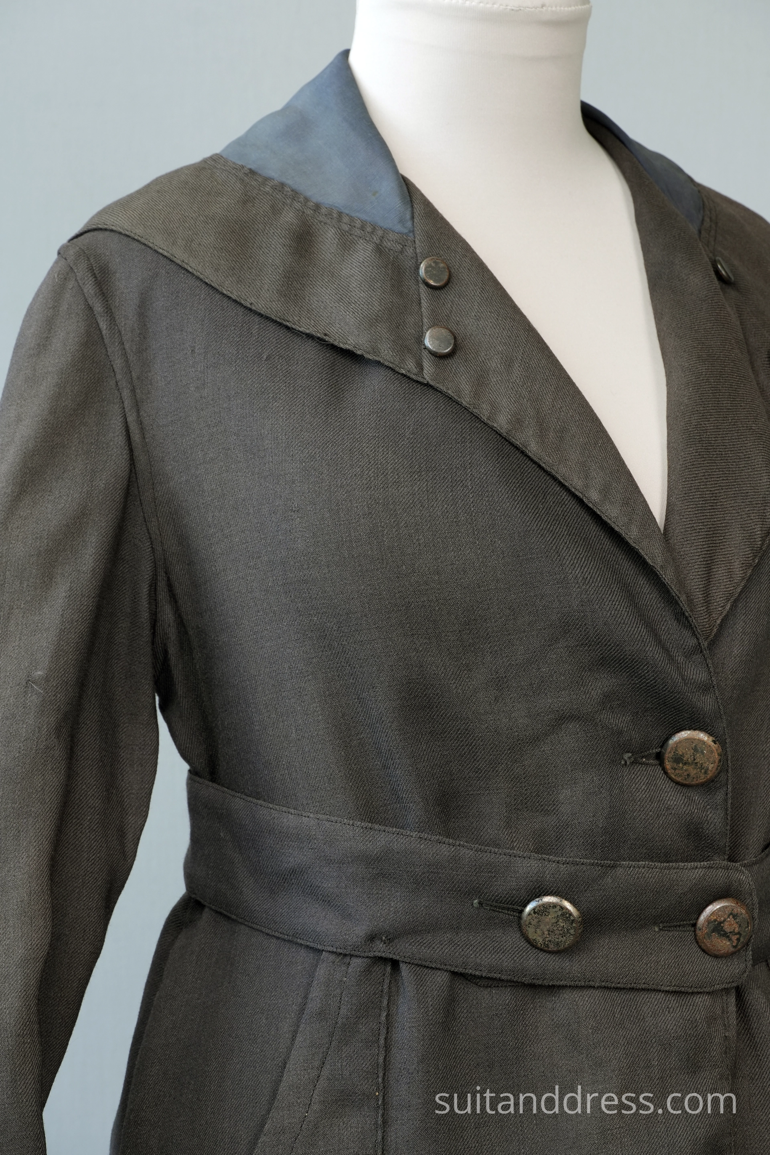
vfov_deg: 15.5
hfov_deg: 10.4
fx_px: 4235
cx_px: 385
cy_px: 578
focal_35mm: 132
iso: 400
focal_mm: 88
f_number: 8
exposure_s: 1/25
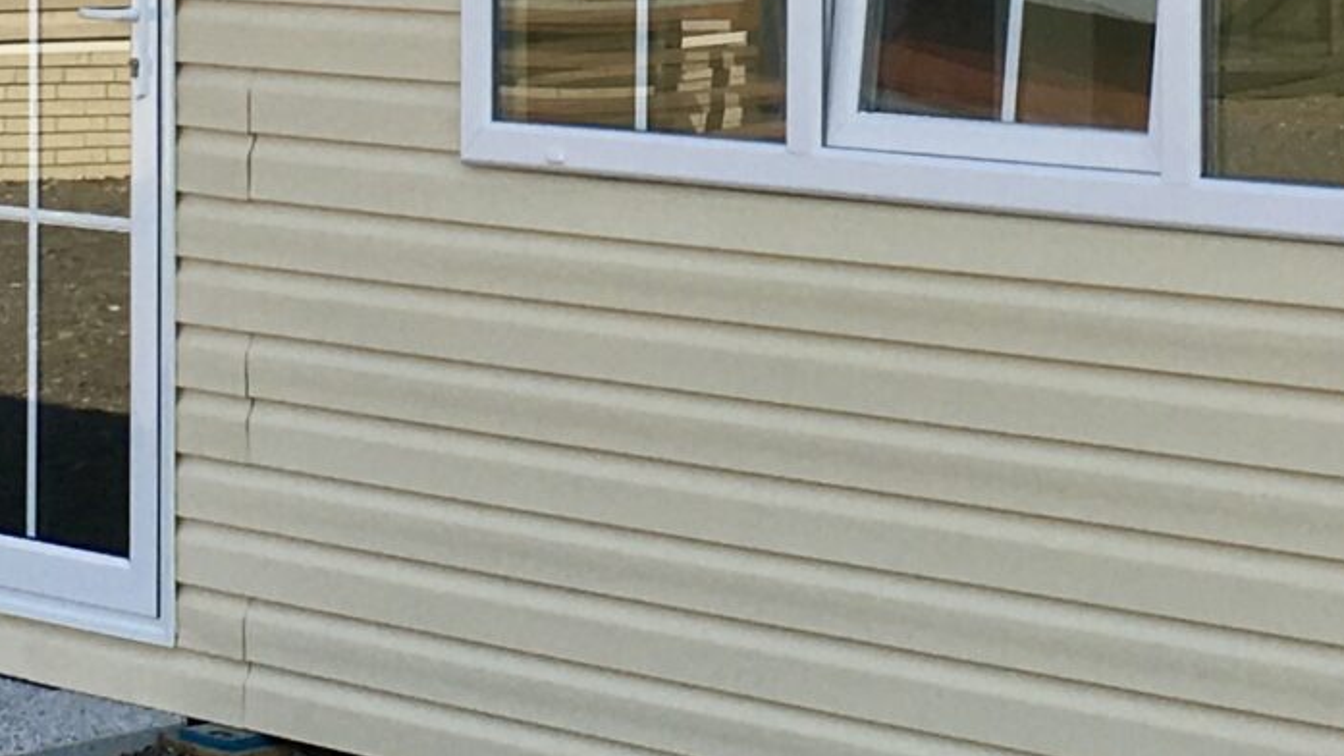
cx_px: 754
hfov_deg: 18.5
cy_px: -185
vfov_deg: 10.3
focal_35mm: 116
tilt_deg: +1.1
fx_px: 4134
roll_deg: +0.9
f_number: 2.2
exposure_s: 1/927
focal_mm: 4.15
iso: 25
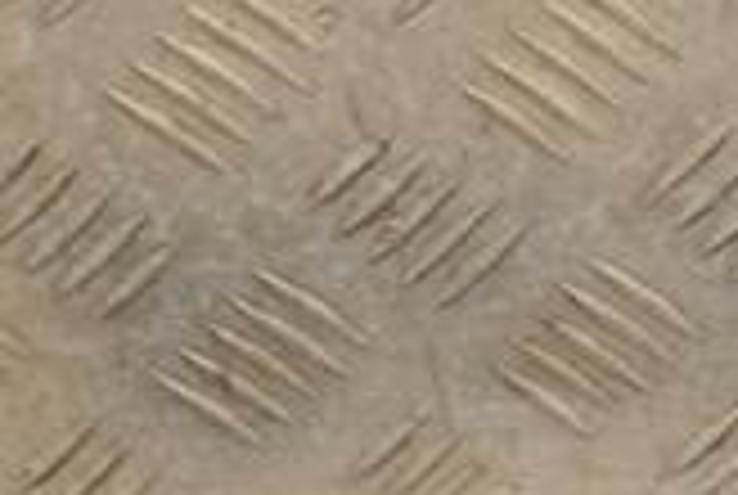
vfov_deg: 5.2
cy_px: 752
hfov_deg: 7.6
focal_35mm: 263
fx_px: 5401
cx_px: 1170
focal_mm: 48
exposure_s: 1/200
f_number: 8
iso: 800
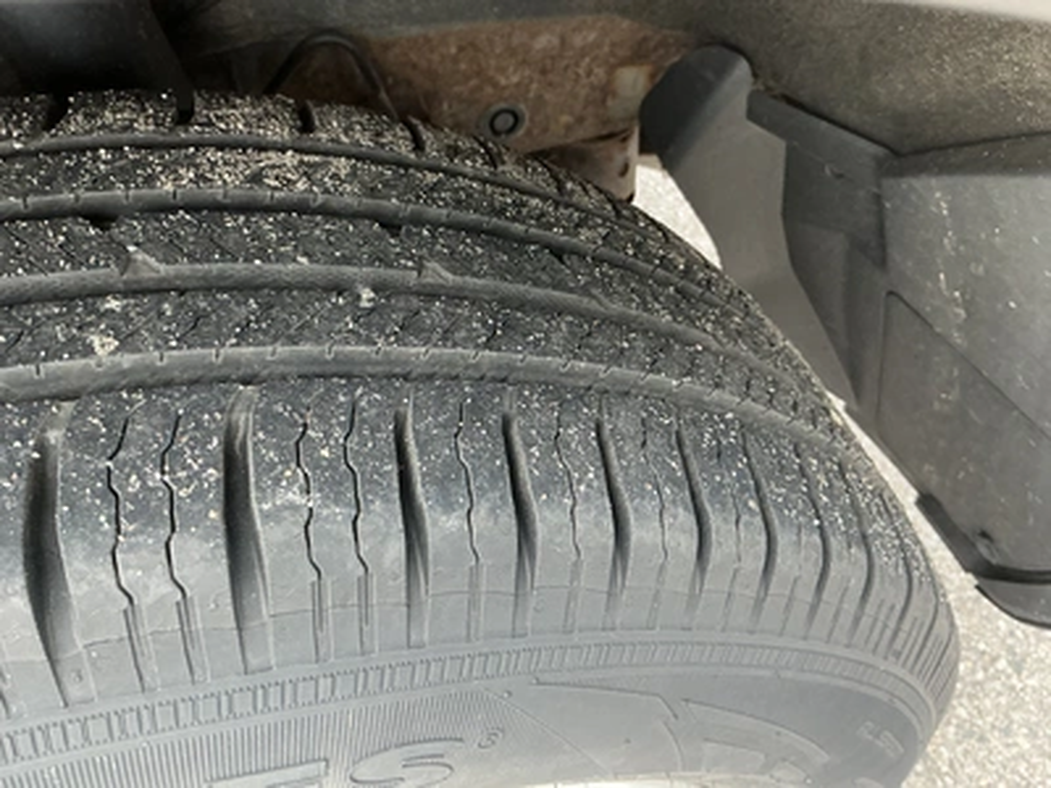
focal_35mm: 28
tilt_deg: -51.5
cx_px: 526
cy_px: 394
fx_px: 850
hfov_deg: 63.4
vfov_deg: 49.7
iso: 50
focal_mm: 3
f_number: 1.8
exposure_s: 1/122
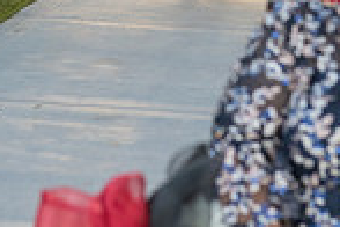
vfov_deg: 4.9
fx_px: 2606
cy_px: -152
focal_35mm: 276
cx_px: 141
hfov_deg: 7.5
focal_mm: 70
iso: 500
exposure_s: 1/320
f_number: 5.6
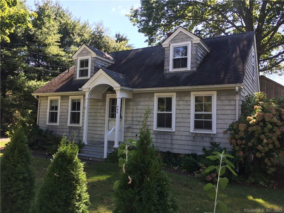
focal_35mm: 29
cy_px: 106
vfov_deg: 48.2
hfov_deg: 61.7
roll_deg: -2.6
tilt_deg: +5.0
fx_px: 238
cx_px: 142
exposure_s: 1/242
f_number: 2.2
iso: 25
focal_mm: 4.15
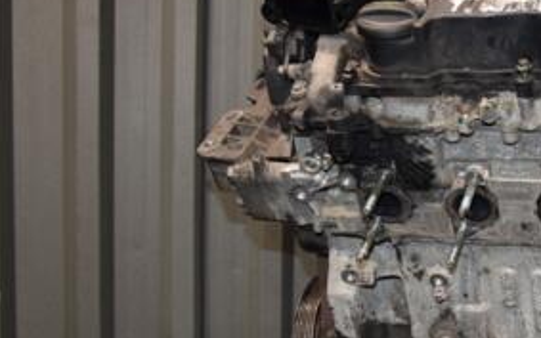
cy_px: 233
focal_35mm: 68
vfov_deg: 19.1
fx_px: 1004
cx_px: 541
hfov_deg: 28.3
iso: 800
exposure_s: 1/60
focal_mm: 21
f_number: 5
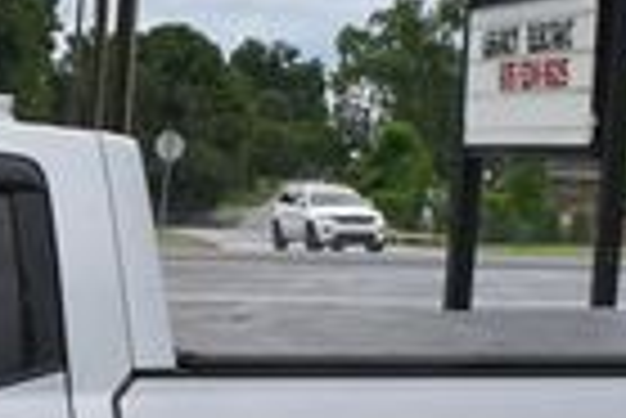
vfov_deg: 11.0
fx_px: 2158
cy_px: 434
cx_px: -144
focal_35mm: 124
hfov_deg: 15.8
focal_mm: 18
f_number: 8
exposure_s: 1/250
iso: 200
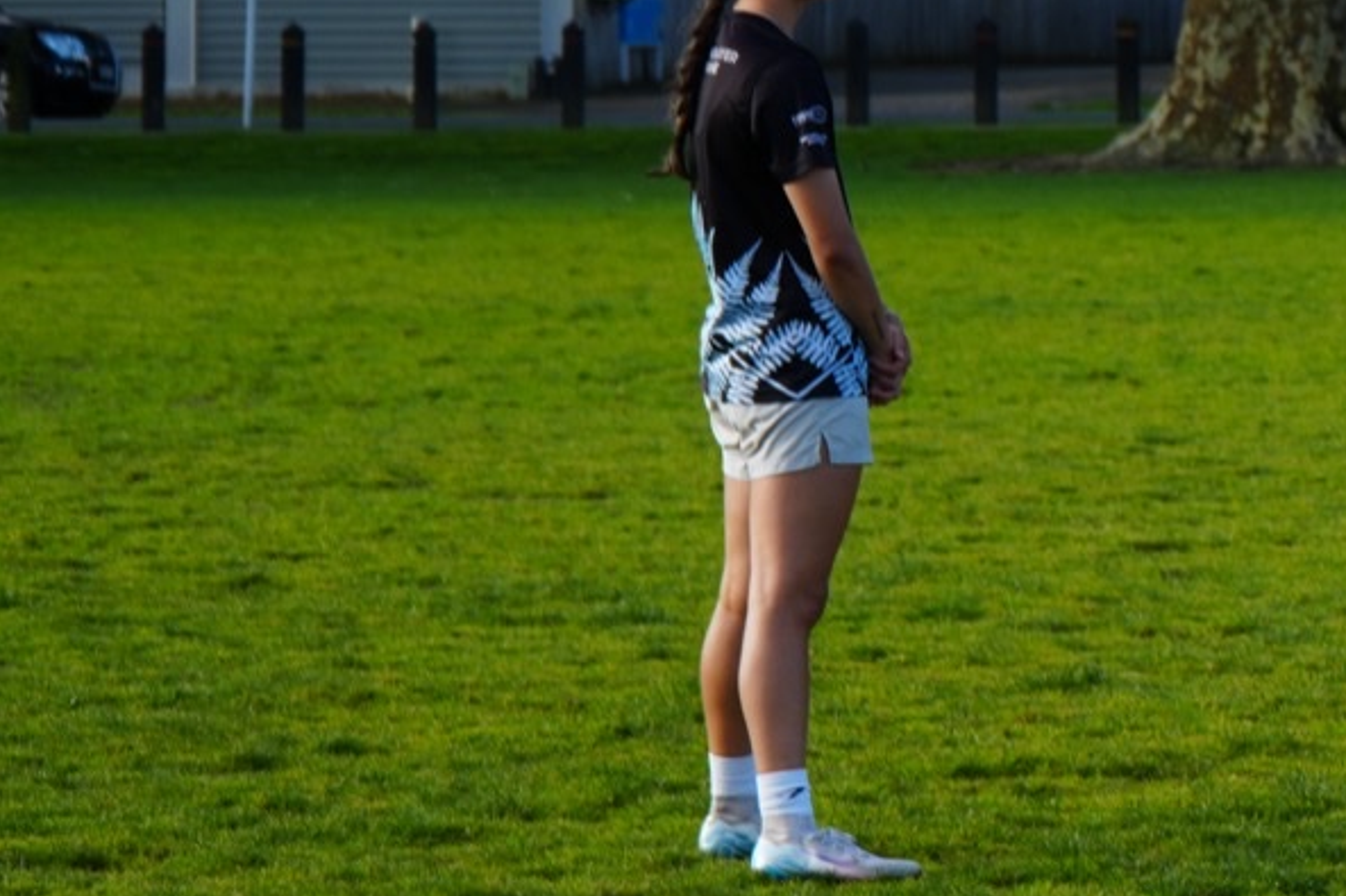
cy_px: 178
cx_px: 2268
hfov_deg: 8.2
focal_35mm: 243
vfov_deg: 5.6
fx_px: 9082
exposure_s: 1/250
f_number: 5
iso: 100
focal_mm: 48
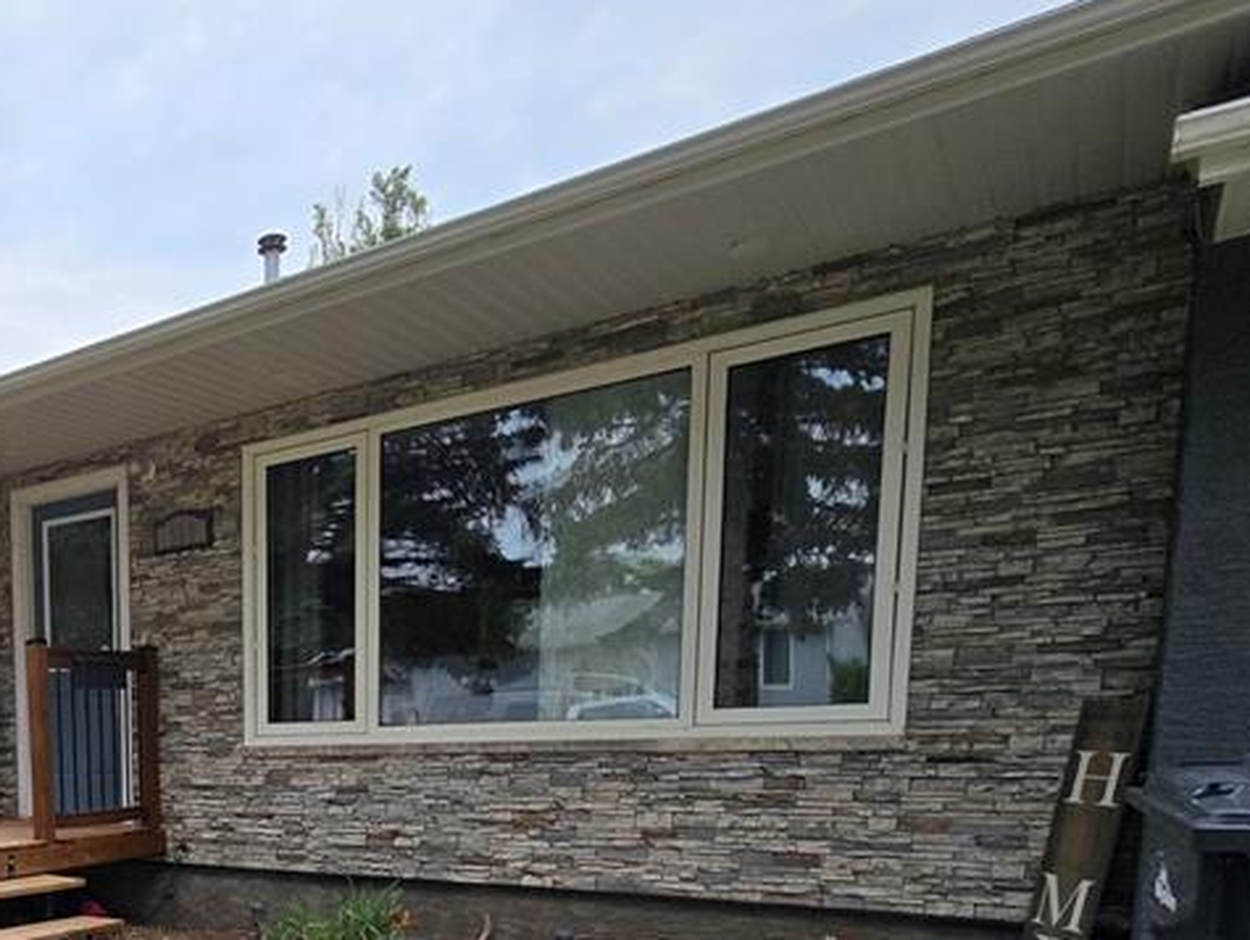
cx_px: 26
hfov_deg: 51.9
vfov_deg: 44.9
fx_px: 1012
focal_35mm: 28
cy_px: 858
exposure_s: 1/957
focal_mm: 2.2
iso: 50
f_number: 2.2
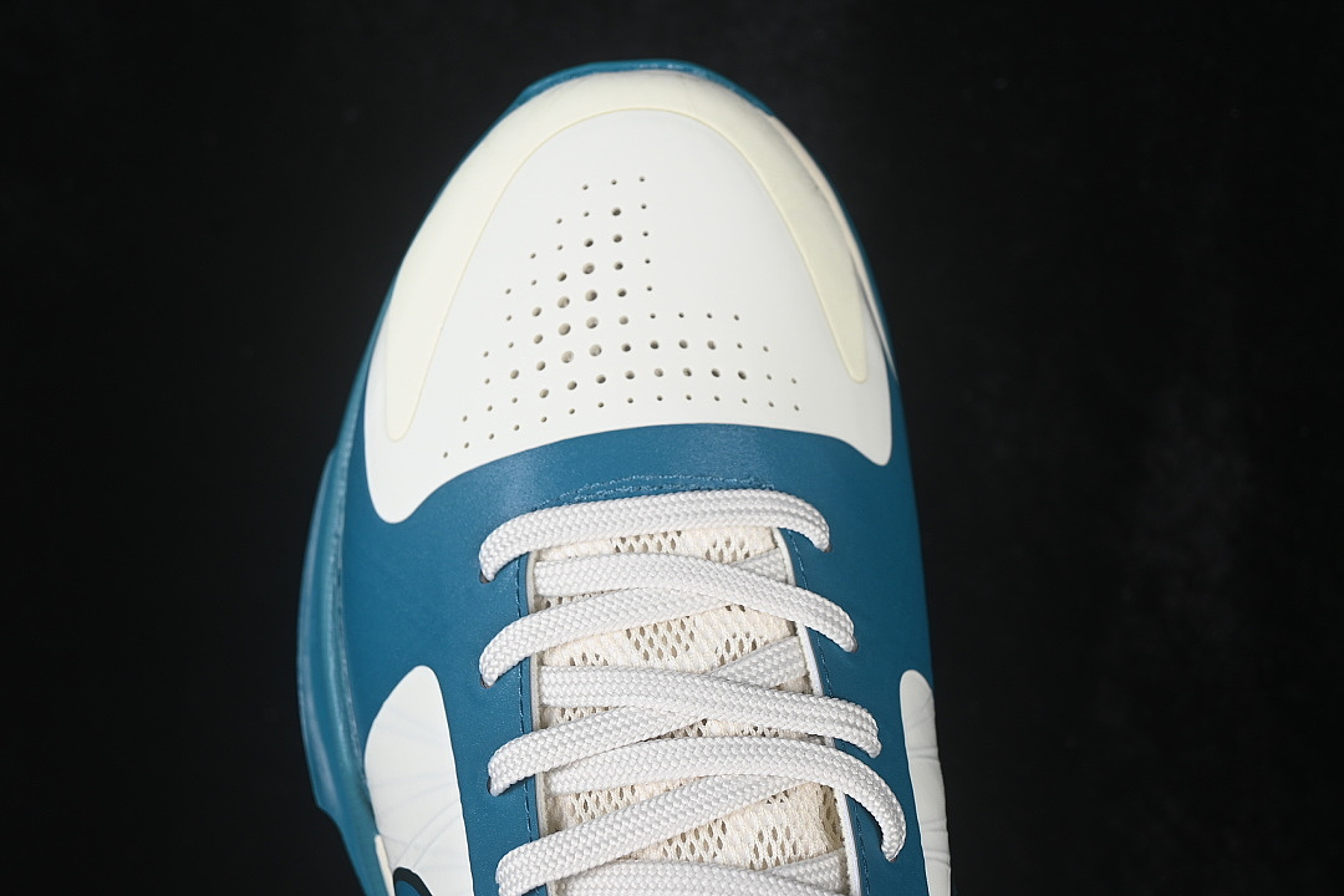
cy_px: 448
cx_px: 672
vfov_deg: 18.2
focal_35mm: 75
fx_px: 2800
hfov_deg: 27.0
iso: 160
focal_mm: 50
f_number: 7.1
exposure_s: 1/80
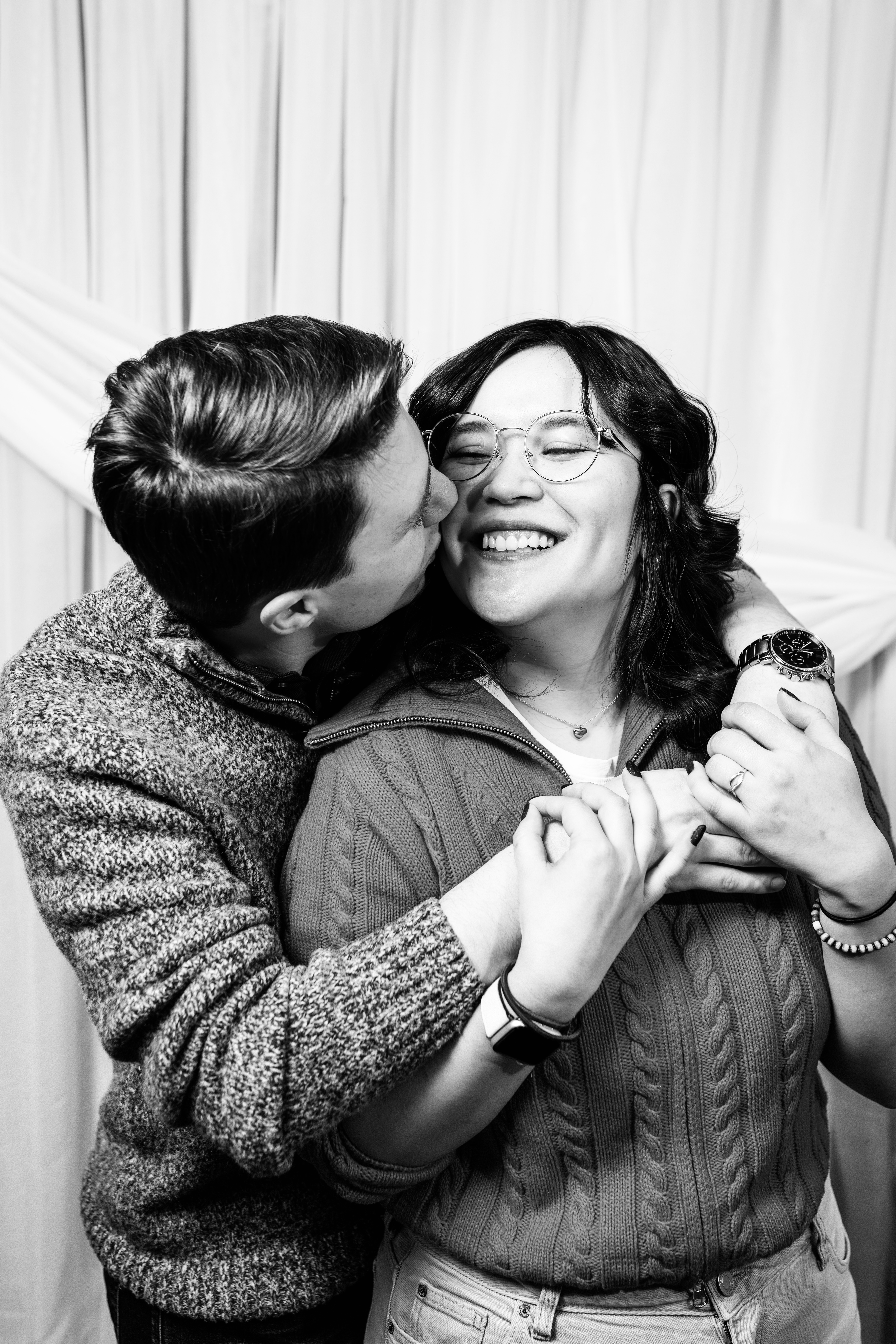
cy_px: 672
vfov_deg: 54.4
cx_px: 448
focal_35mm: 35
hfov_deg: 37.9
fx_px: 1307
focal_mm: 35
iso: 100
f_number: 3.5
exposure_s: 1/160
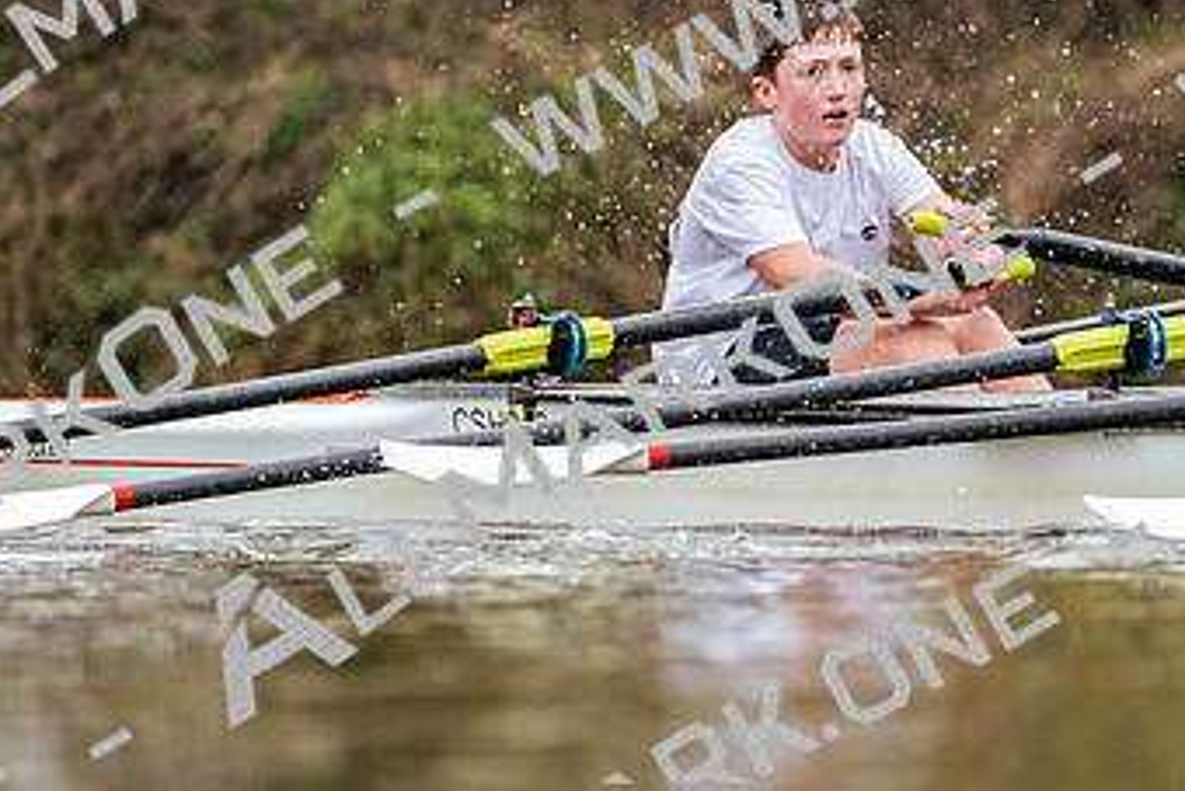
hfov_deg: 4.2
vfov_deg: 2.8
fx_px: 16333
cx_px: 924
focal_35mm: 496
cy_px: 186
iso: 3200
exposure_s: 1/2000
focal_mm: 291
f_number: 6.3
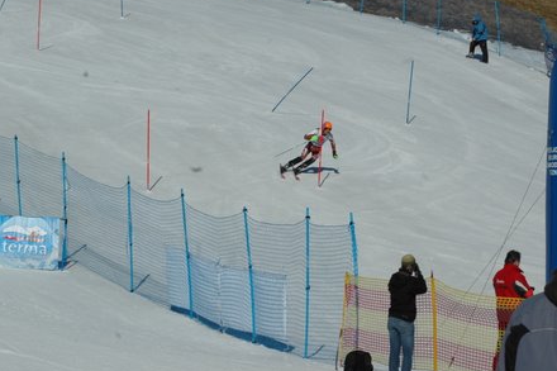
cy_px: 189
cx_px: 363
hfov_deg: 12.1
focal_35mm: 170
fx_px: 2629
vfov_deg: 8.1
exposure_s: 1/640
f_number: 13
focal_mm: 78
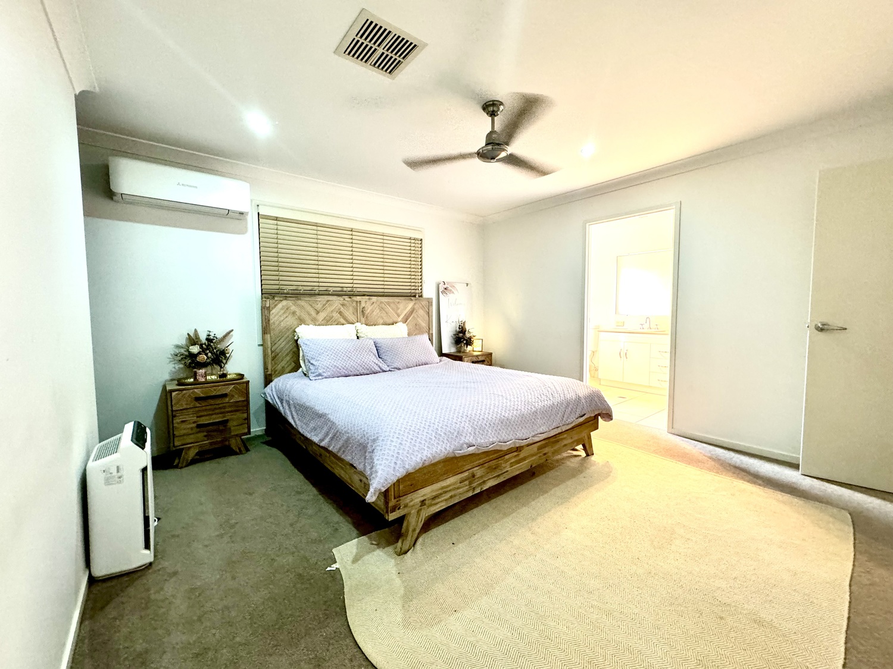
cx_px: 446
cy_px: 334
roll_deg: +0.8
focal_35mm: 14
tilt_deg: -3.7
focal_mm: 2.22
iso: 320
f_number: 2.2
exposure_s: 1/50
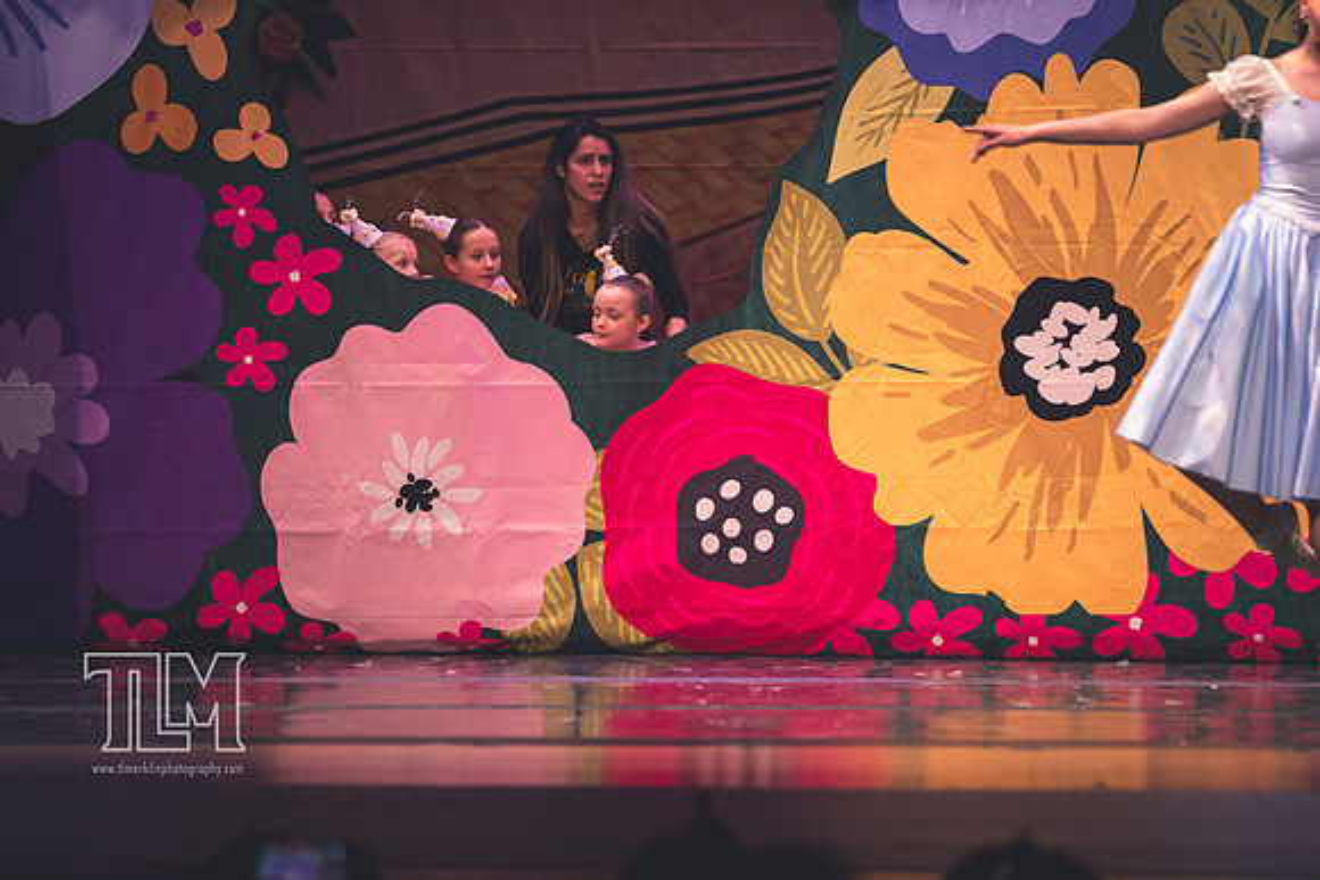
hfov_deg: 6.9
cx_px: 660
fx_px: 11008
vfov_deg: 4.6
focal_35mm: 300
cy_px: 440
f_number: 2.8
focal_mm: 200
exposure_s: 1/250
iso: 900
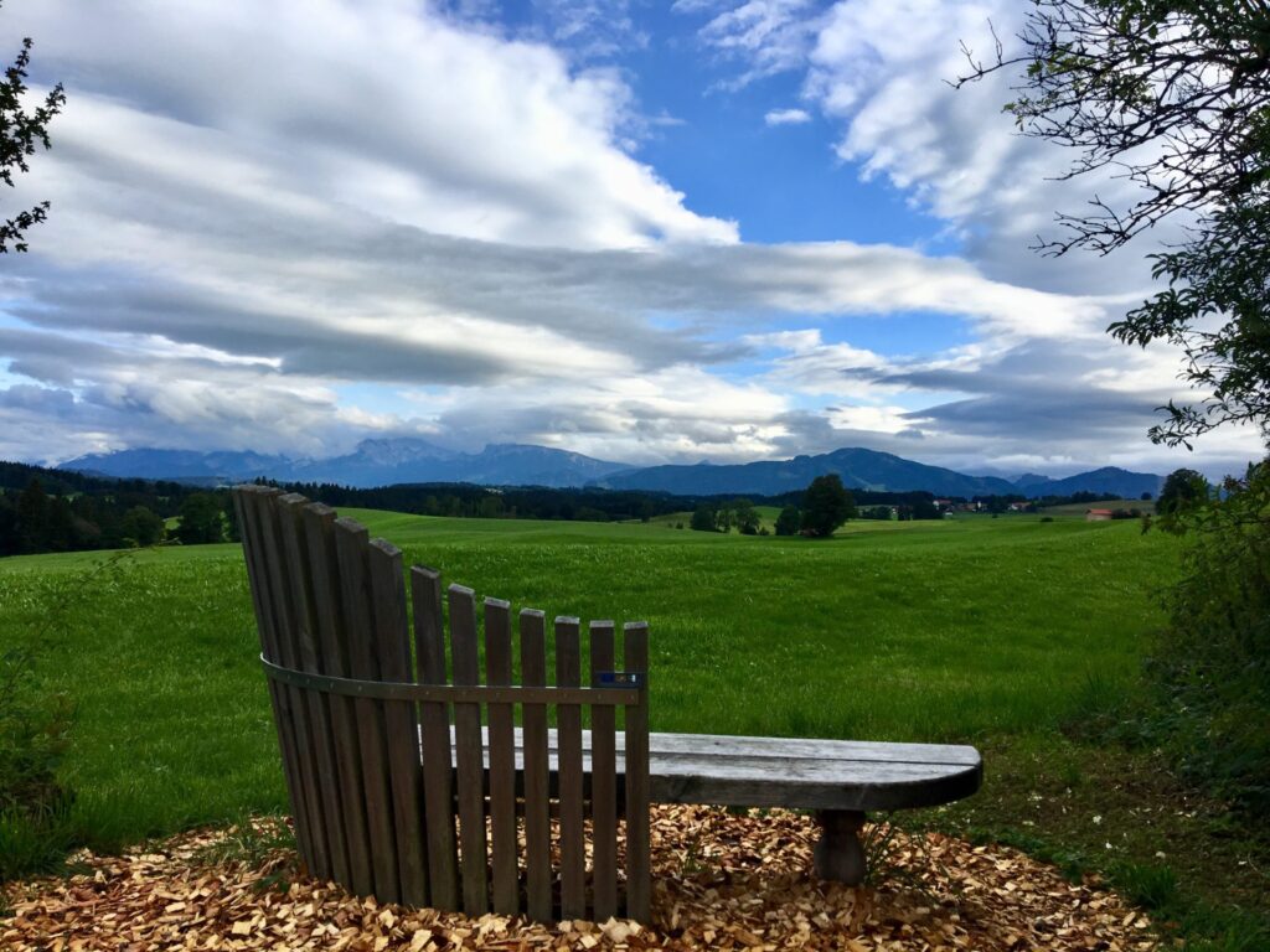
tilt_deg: +2.8
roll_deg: -1.9
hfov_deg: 61.7
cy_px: 476
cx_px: 635
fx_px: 1064
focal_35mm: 29
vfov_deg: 48.2
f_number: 2.2
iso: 25
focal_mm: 4.15
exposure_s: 1/1282
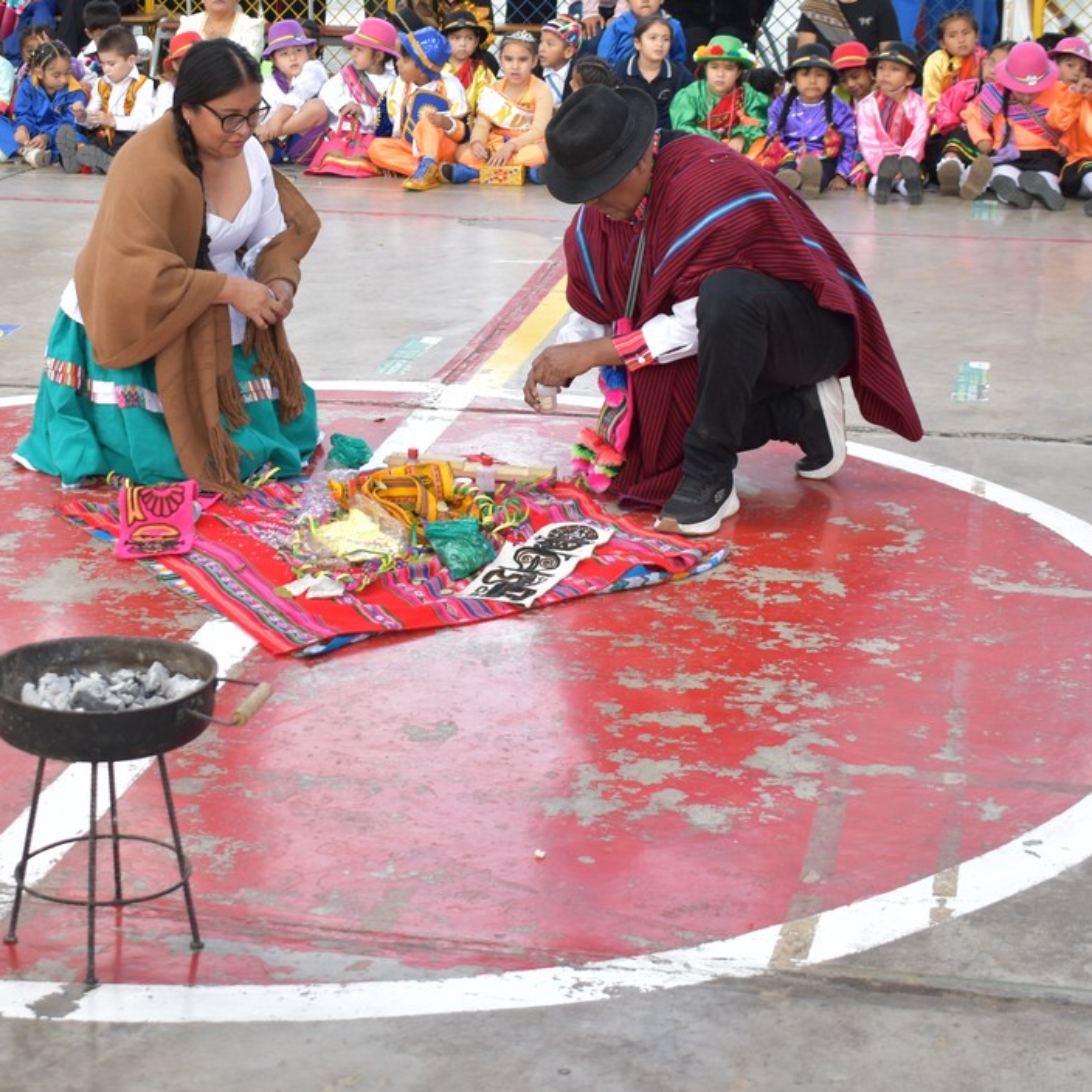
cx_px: 347
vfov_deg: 25.2
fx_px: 2424
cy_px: 352
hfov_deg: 25.2
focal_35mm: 68
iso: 200
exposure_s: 1/125
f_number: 4
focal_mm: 25
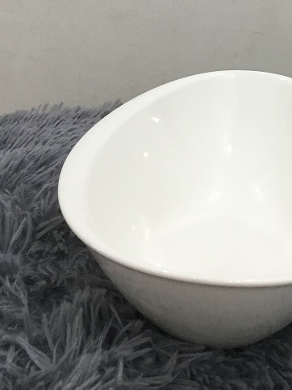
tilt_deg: -12.8
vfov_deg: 24.5
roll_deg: +1.5
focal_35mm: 77
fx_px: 866
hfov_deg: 19.1
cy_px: 24
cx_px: 181
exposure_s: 1/33
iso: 50
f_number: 2.4
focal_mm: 3.3
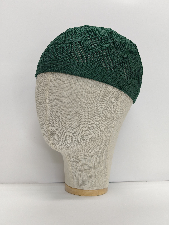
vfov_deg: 40.4
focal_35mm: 47
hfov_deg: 30.9
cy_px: 110
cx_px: 85
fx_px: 306
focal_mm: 8.72
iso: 324
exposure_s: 1/50
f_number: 2
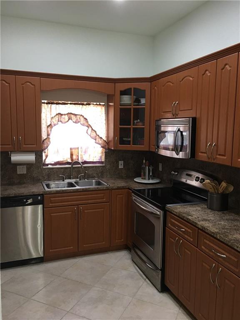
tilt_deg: -6.3
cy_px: 160
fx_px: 268
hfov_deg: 48.2
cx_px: 120
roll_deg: -0.5
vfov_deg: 61.7
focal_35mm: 29
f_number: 2.2
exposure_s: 1/15
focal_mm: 4.15
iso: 50
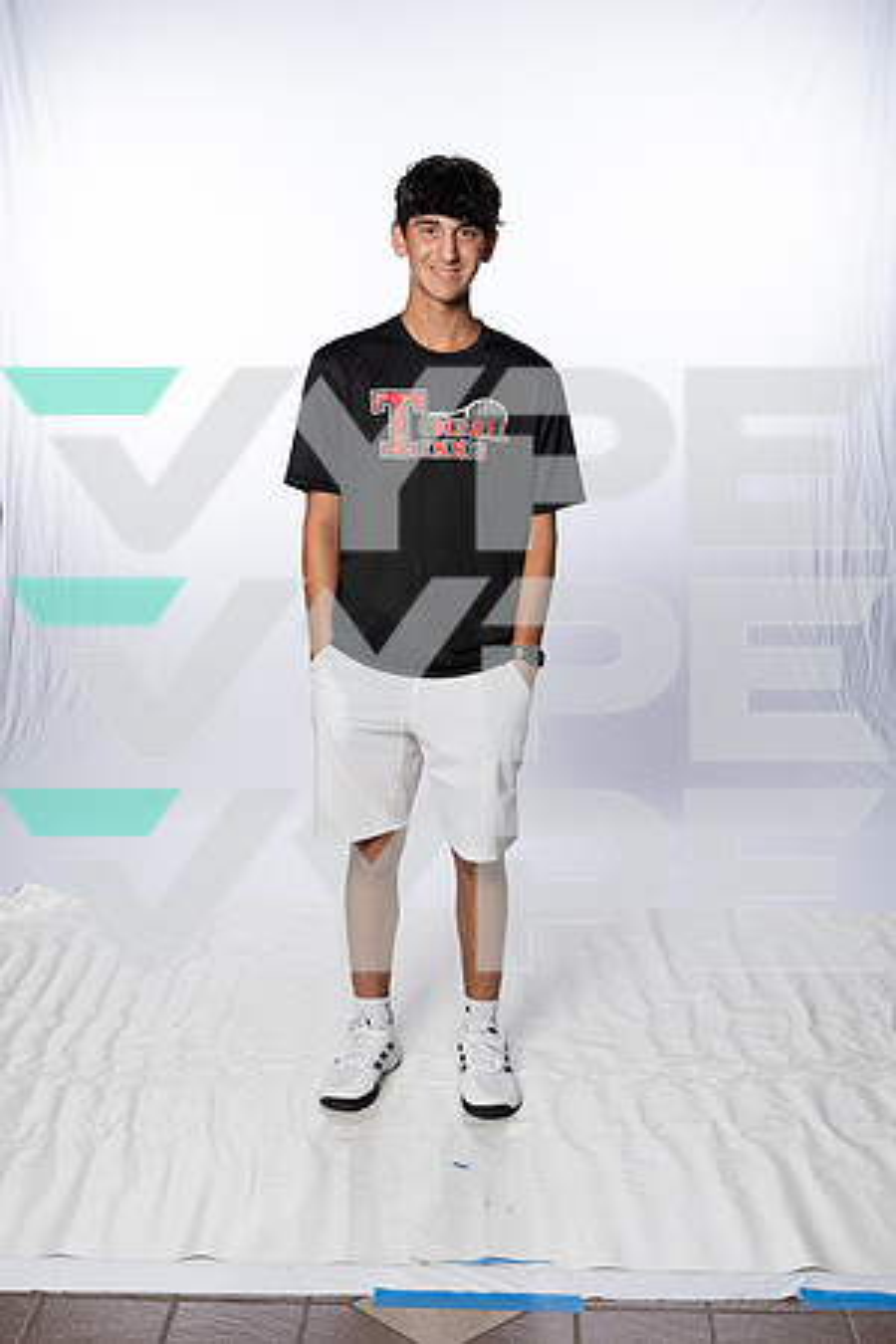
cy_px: 672
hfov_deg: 28.6
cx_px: 448
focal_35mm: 47
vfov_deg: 41.9
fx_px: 1755
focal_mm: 47
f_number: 8
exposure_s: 1/250
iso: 640
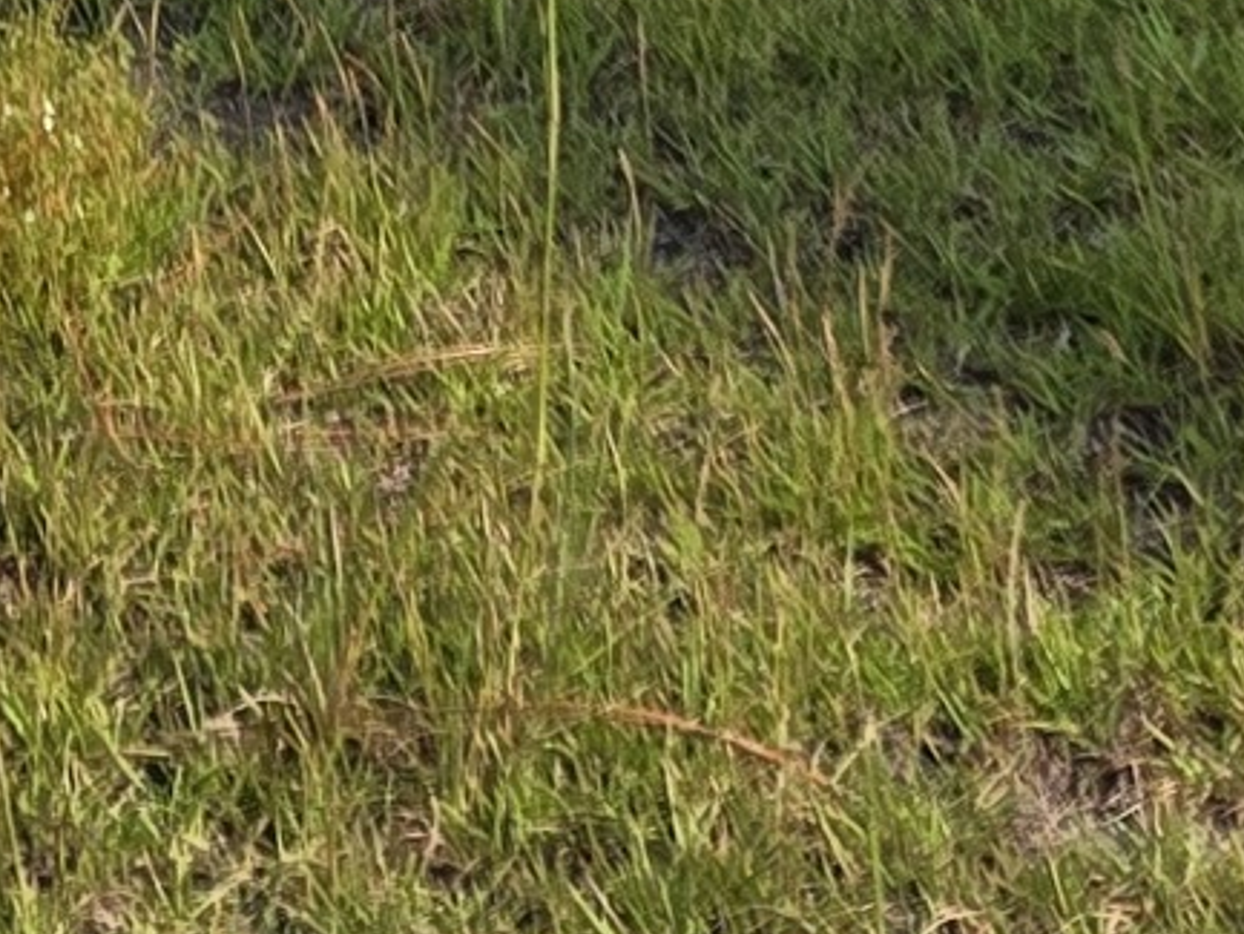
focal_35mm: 163
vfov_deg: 7.5
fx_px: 5859
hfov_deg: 11.9
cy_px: -2296
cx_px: -170
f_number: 1.8
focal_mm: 5.4
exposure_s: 1/2921
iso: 64
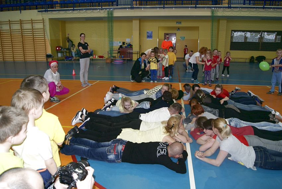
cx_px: 141
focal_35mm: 27
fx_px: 212
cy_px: 94
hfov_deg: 67.3
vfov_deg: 48.0
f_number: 5.6
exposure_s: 1/60
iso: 400
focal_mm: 18
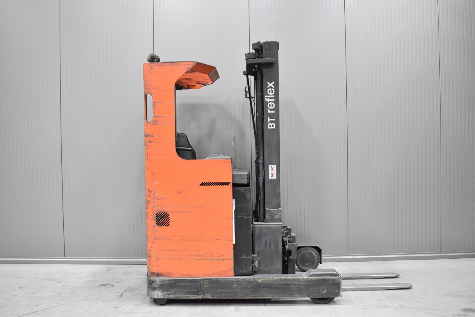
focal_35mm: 32
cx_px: 238
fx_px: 416
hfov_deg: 59.5
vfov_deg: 41.7
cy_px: 158
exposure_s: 1/30
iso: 1600
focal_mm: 21
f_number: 4.5
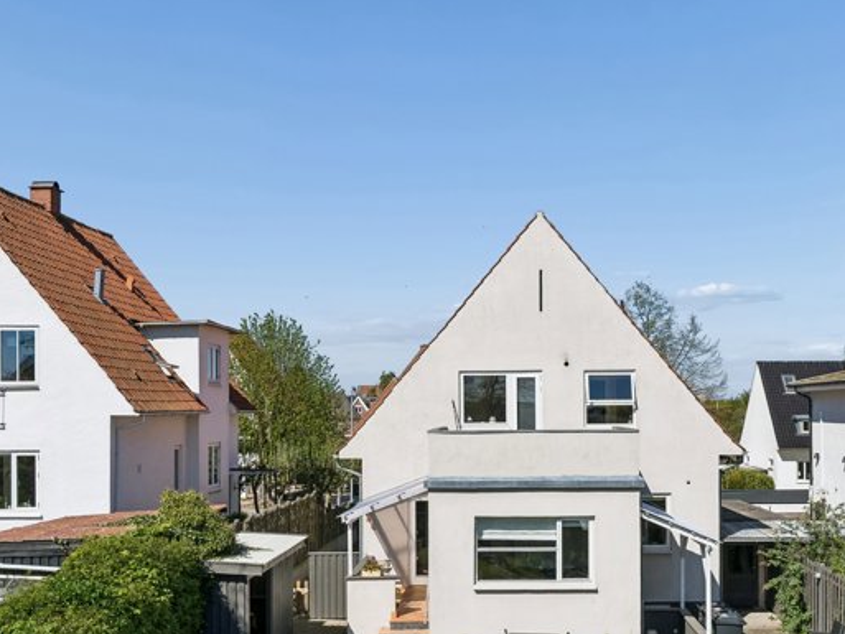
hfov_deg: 47.0
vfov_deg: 36.4
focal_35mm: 39
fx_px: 961
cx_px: 537
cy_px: 375
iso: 250
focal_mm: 17.5
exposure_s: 1/1250
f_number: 8
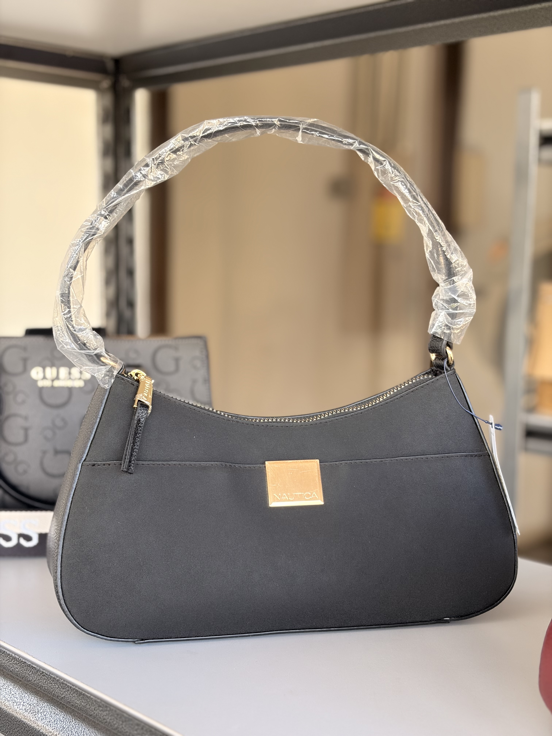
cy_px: 368
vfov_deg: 36.8
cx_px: 276
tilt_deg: -5.4
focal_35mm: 52
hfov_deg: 28.0
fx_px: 1106
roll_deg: -1.1
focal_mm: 5.96
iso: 125
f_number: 1.6
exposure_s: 1/60
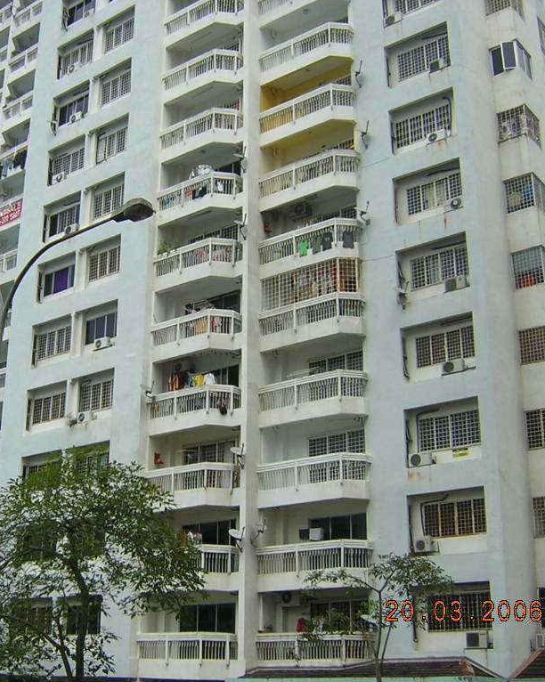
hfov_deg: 31.7
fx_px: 948
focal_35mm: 47
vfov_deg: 39.6
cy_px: 341
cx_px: 159
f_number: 5.2
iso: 100
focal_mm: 4.7
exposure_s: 1/275
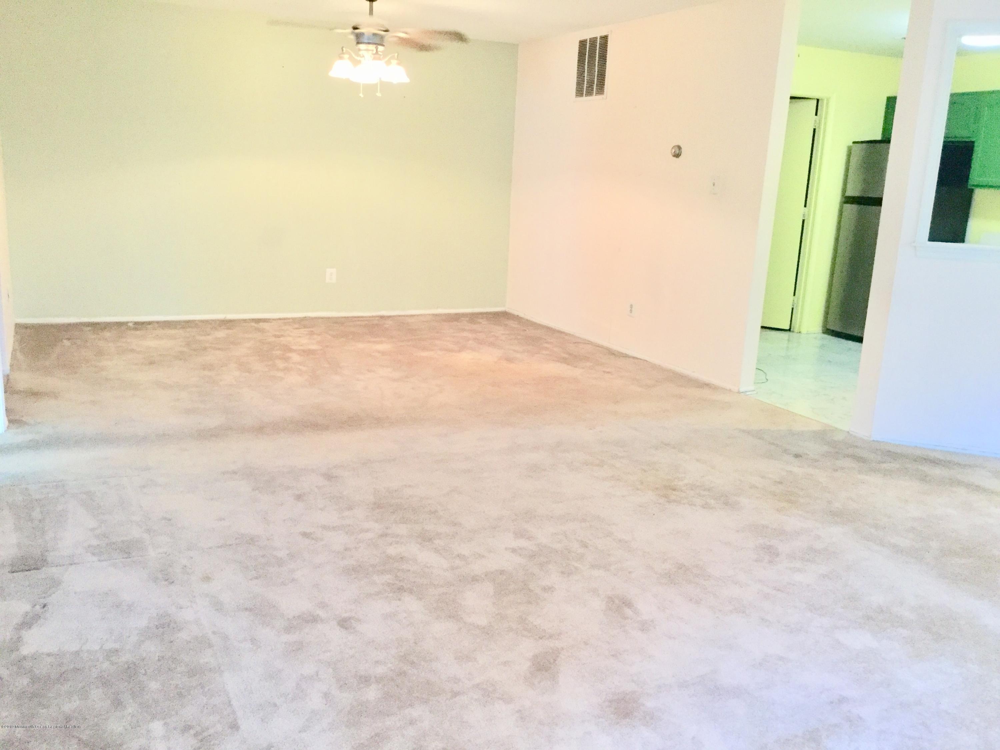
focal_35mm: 31
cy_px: 375
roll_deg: -1.5
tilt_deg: -14.5
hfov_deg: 58.4
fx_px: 896
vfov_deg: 45.4
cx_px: 500
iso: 200
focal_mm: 3.3
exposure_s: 1/15
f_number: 2.4
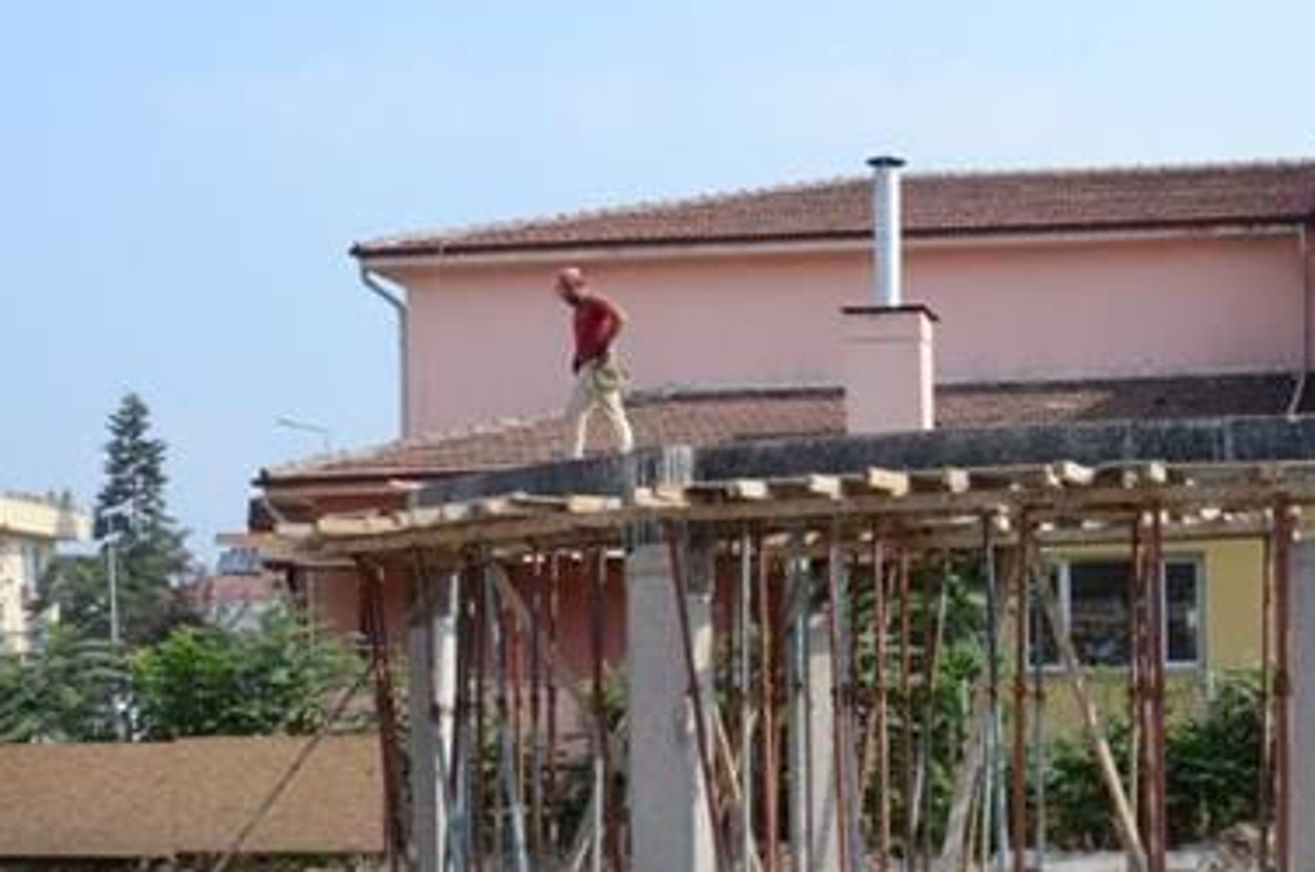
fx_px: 2553
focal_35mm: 70
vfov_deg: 19.2
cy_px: 663
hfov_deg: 28.4
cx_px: 998
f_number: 16
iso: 2000
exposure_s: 1/1000
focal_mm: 22
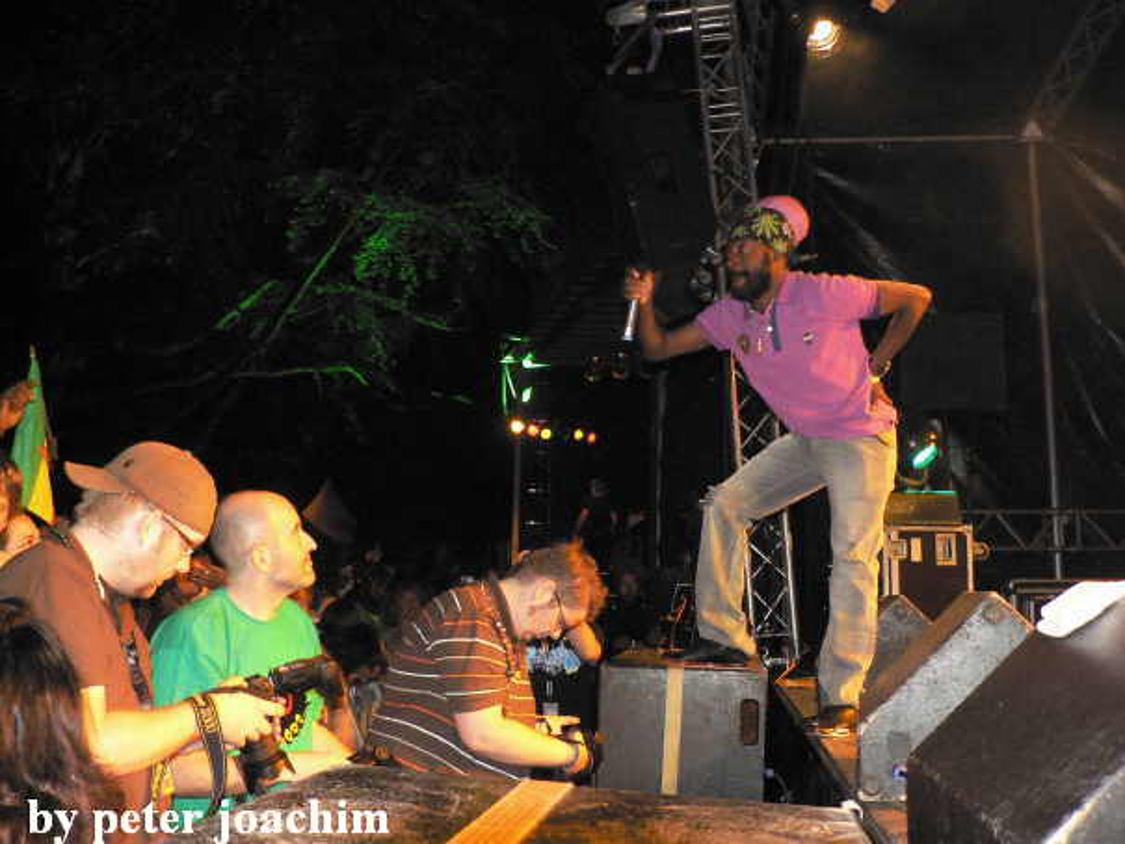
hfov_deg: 52.6
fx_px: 1138
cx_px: 562
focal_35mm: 35
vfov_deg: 40.7
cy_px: 422
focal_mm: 6
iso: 400
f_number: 2.8
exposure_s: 1/60
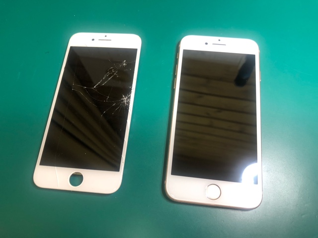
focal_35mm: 28
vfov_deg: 49.7
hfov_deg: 63.4
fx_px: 257
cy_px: 119
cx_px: 159
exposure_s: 1/30
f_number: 1.8
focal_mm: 3.99
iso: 32
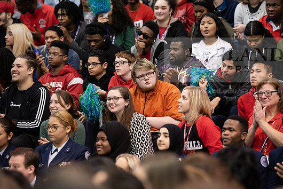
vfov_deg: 7.9
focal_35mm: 175
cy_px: 102
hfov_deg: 11.7
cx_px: 148
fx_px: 1376
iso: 4000
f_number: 2.8
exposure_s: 1/200
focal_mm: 160
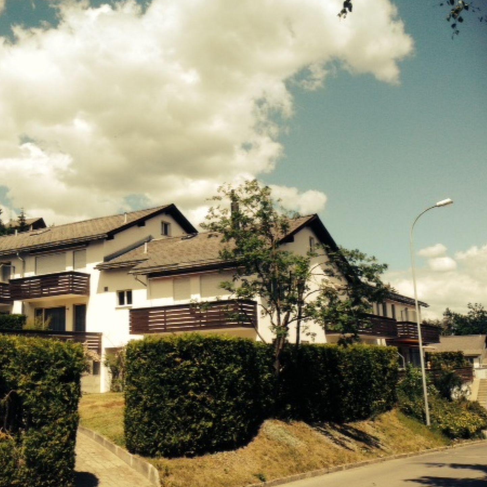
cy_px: 242
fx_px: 700
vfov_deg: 38.3
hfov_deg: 38.2
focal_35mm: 44
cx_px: 200
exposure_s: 1/2123
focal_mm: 4.28
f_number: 2.4
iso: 50
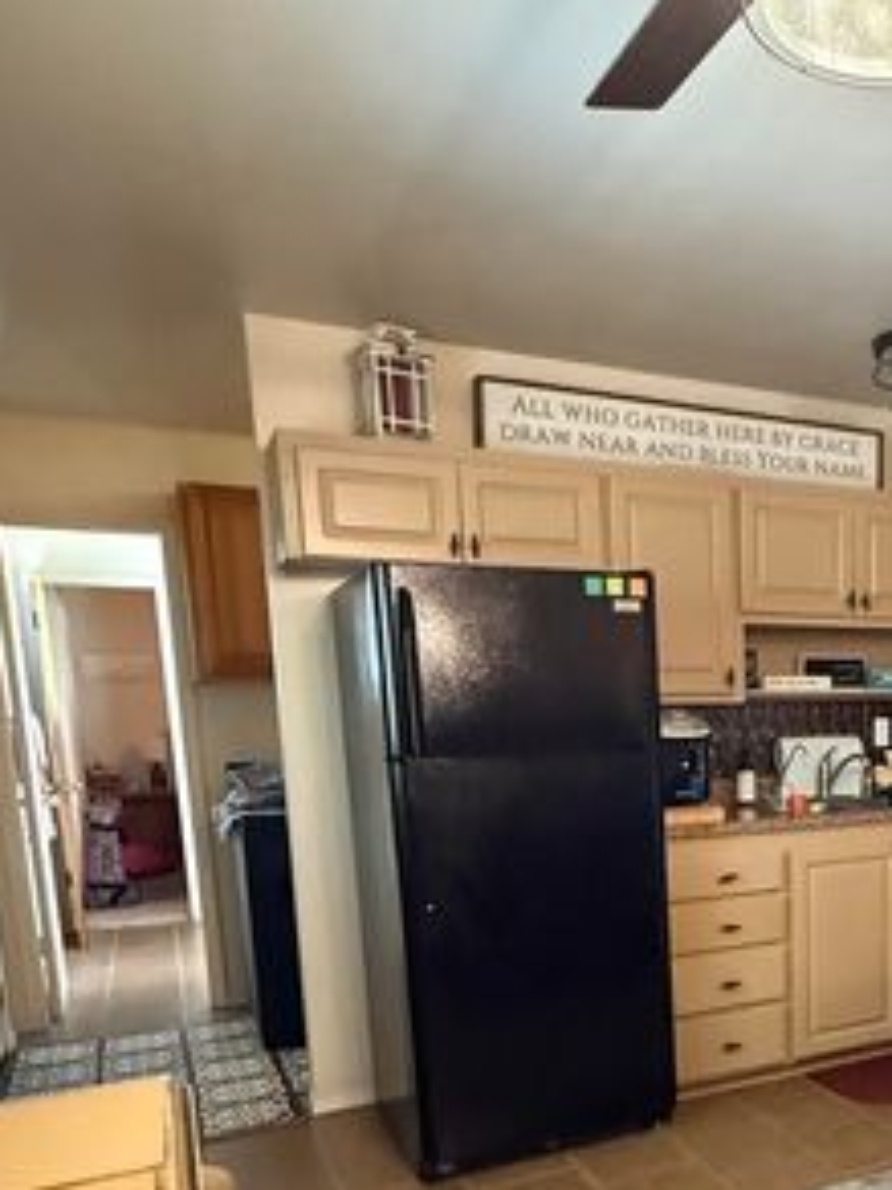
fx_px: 1099
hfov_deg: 40.6
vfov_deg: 54.2
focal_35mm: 32
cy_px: 890
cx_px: 815
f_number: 2.2
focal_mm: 2.22
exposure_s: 1/60
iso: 1250
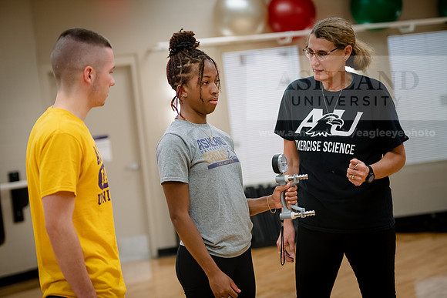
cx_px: 224
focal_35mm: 98
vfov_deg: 14.0
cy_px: 149
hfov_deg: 20.8
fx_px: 1217
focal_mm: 98
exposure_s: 1/160
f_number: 3.2
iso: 1250
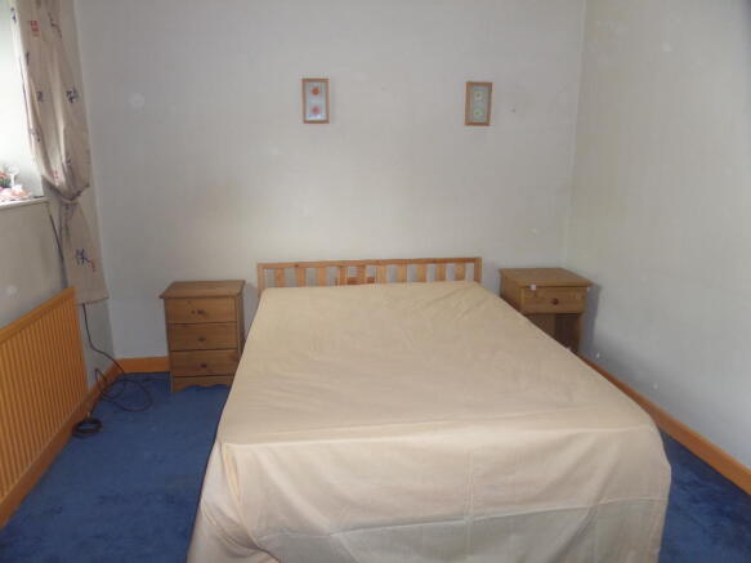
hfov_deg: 71.6
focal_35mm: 24
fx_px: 521
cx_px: 376
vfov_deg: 56.8
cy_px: 282
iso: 160
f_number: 3.2
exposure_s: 1/30
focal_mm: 4
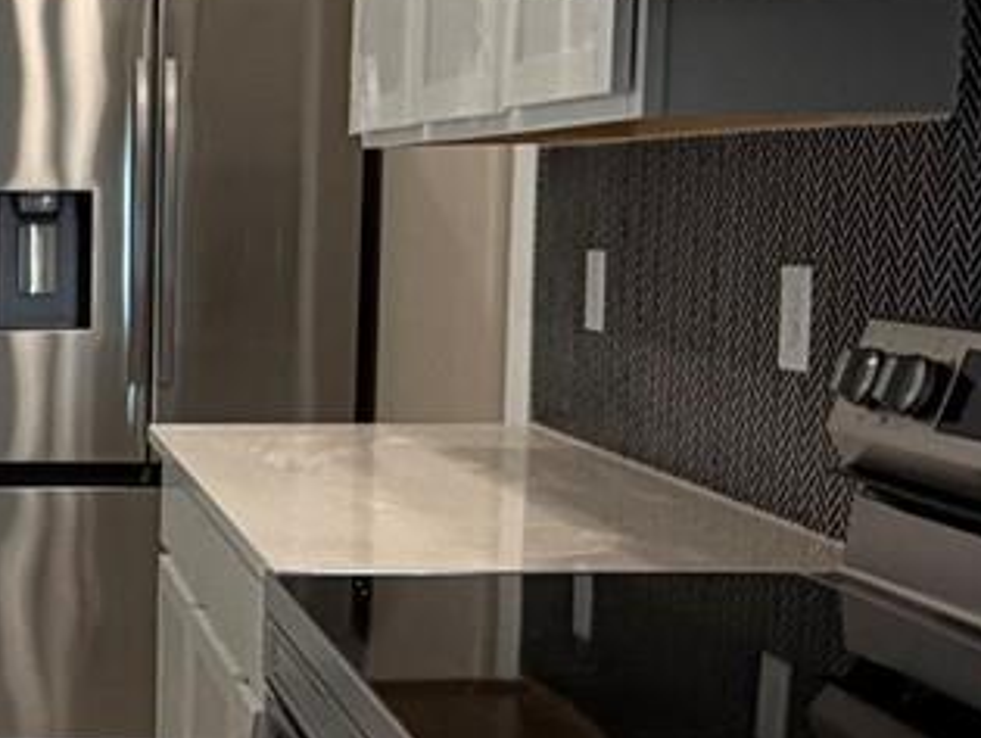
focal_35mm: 71
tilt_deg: -8.4
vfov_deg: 20.7
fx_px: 2014
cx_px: -224
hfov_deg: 24.5
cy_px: 476
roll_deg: +0.8
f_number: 2.2
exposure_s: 1/120
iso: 160
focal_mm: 2.22
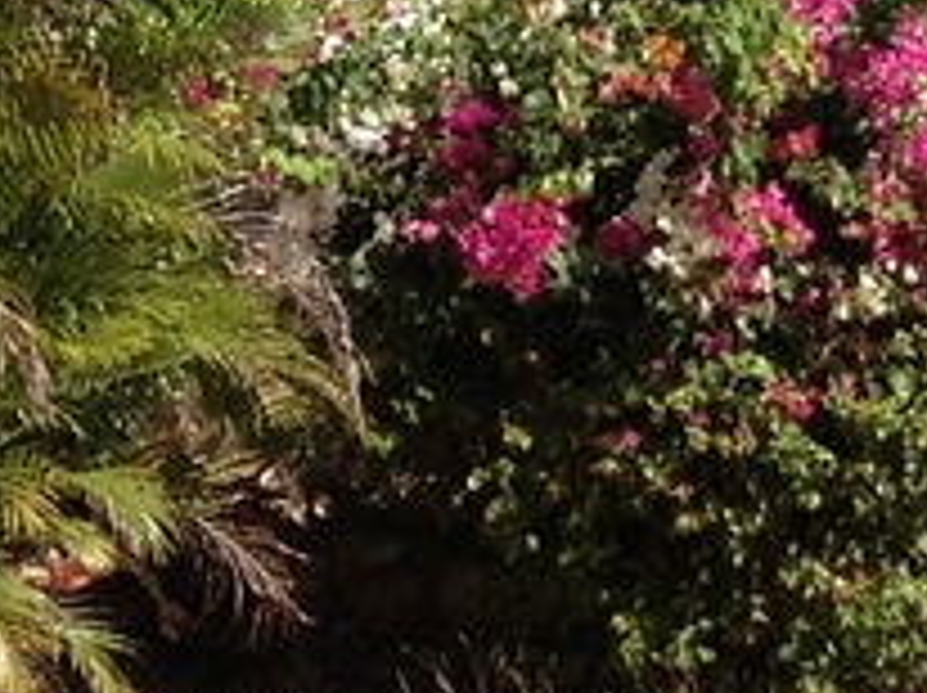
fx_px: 7276
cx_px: 2367
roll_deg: +0.4
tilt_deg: -0.4
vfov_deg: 5.4
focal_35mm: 272
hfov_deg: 6.8
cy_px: -248
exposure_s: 1/1104
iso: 50
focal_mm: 4.28
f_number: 2.4
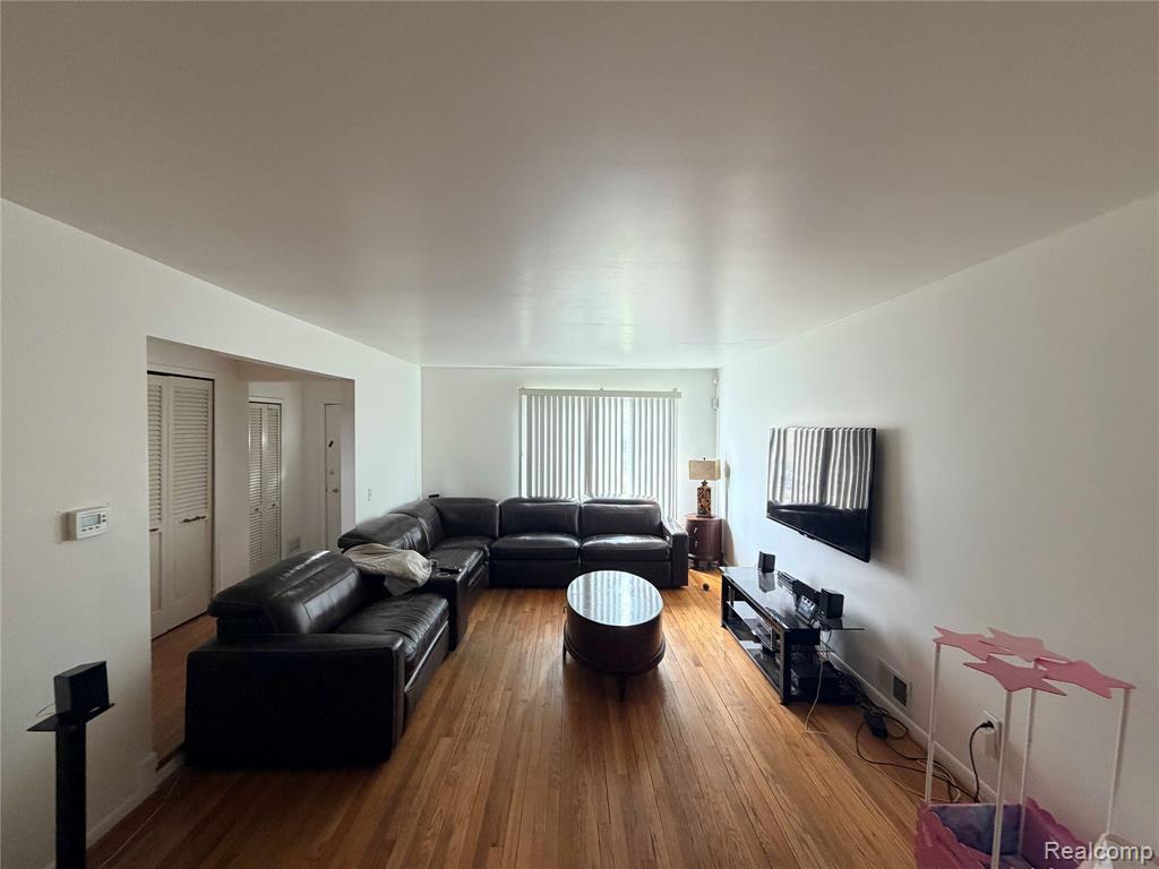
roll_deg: +0.5
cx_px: 580
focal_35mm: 14
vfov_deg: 85.7
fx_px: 469
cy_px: 434
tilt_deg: -1.0
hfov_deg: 102.1
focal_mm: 2.22
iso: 320
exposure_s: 1/82
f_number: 2.2
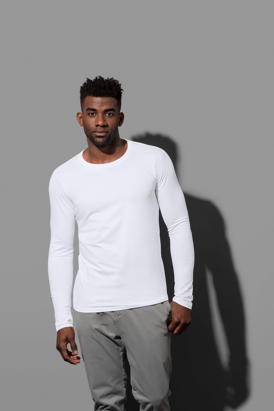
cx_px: 137
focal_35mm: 98
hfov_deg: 14.0
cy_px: 206
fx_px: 1118
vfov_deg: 20.8
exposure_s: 1/125
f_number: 20
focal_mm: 98
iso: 100
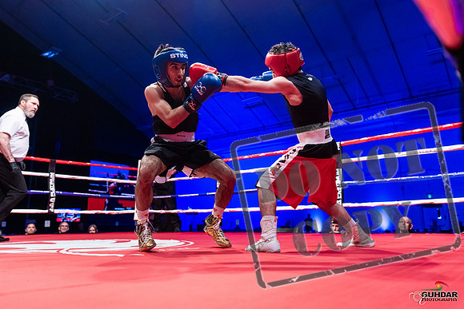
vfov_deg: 46.4
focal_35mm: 28
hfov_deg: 65.5
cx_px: 232
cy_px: 154
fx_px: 361
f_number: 2.8
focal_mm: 28
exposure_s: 1/1000
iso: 4000
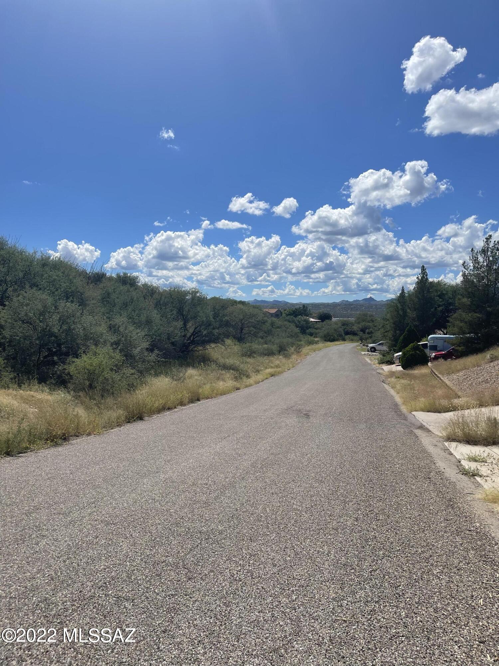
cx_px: 250
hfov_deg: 53.1
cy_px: 333
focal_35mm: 26
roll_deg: +0.6
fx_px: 500
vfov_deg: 67.3
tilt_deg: -2.2
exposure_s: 1/7407
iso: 32
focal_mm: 5.1
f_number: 1.6
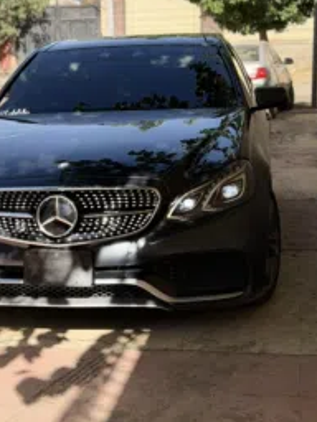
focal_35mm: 75
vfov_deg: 25.9
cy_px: 153
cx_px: 94
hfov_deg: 19.5
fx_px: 916
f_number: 1.78
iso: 64
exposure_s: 1/2415
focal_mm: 6.76
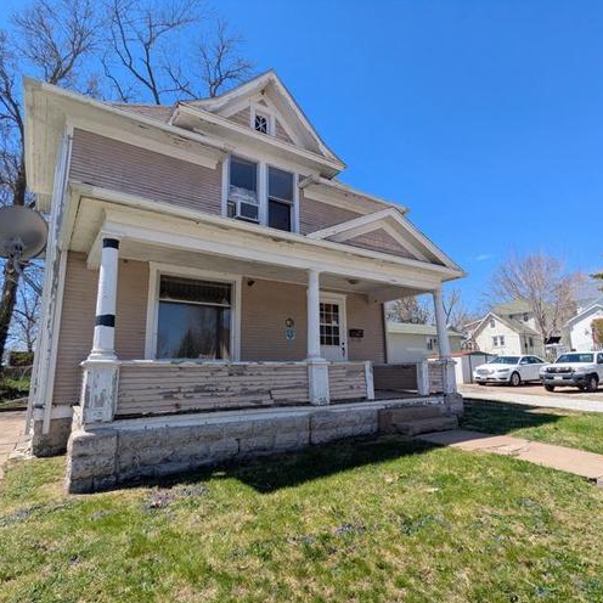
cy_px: 303
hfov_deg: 77.6
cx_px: 313
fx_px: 374
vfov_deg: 77.7
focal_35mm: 19
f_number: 2.2
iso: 49
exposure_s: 1/1453
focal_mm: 2.35
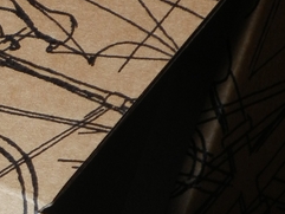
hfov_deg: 2.0
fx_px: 8048
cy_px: 149
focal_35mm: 977
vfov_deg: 1.5
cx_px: -95
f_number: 5.1
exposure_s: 1/34
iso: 160
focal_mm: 47.2
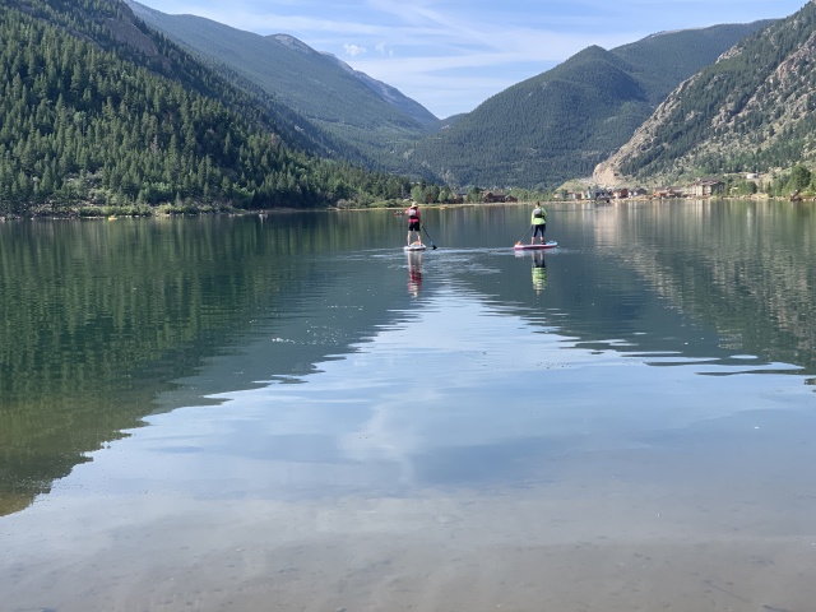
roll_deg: +1.7
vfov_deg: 28.0
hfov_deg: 36.8
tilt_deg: -3.4
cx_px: 408
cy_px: 306
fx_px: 1226
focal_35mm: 52
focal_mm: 6
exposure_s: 1/615
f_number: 2.4
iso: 16
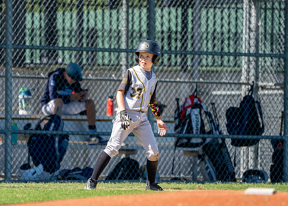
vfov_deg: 2.4
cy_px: 108
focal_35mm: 592
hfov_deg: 3.4
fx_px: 4841
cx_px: 126
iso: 1000
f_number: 5.6
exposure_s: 1/4000
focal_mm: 400
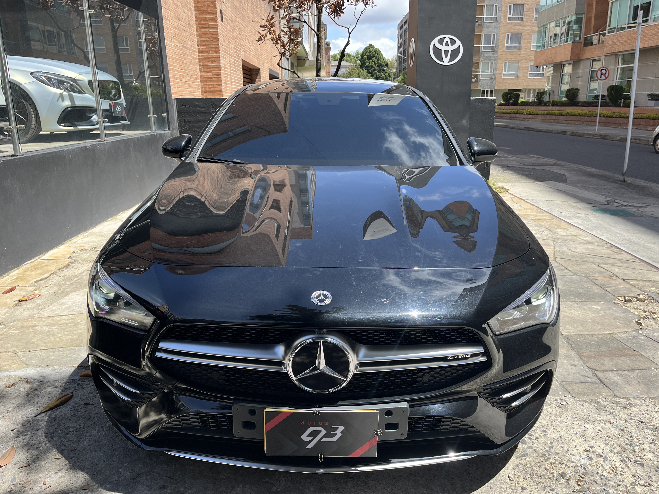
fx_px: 495
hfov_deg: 67.3
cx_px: 330
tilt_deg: -15.6
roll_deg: +0.5
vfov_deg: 53.1
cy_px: 247
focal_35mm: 26
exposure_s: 1/1075
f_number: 1.6
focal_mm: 5.1
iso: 50
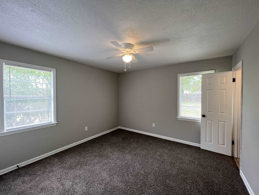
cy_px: 98
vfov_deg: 89.9
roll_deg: -0.4
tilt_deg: -1.4
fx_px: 97
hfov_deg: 106.2
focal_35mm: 13
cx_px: 130
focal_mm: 1.57
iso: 160
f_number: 1.8
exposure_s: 1/60
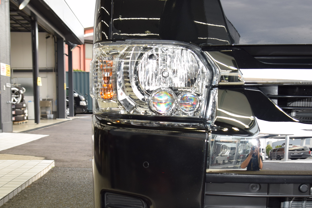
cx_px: 157
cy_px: 147
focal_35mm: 57
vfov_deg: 23.6
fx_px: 494
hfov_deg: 35.0
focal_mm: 24
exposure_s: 1/125
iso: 360
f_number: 5.6
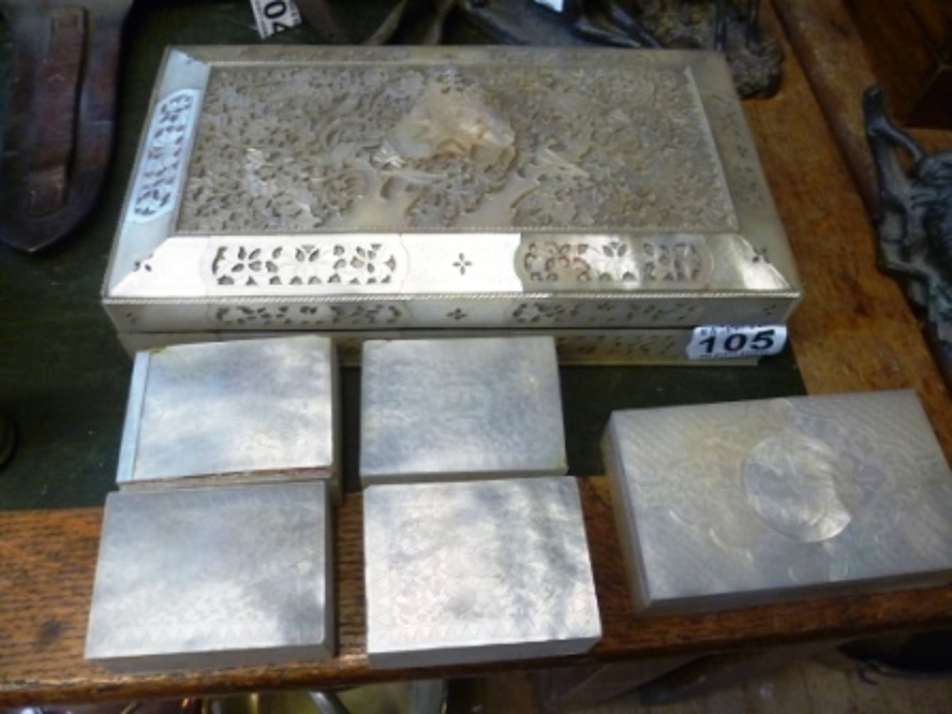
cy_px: 357
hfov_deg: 63.4
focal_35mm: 28
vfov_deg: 49.7
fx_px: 770
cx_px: 476
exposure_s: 1/30
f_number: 2.8
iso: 200
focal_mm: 5
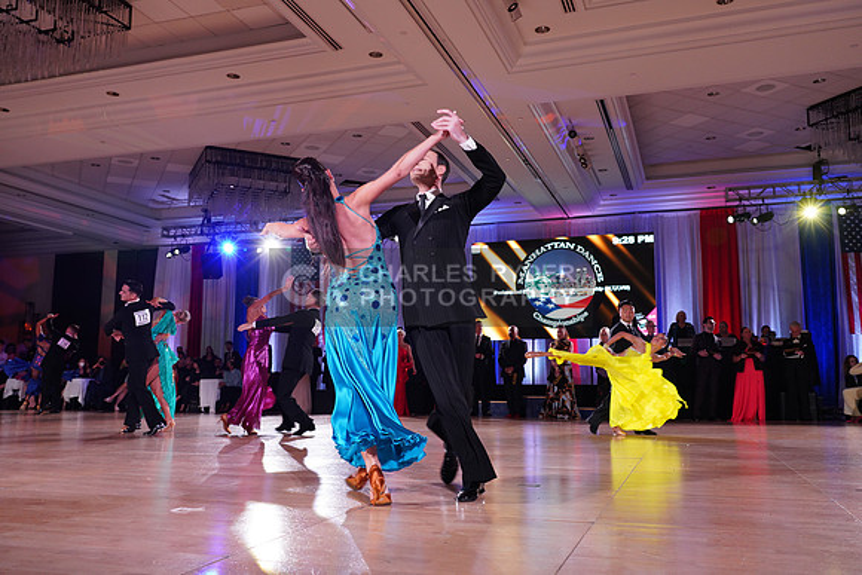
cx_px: 431
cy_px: 288
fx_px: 718
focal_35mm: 30
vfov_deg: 43.6
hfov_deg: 61.9
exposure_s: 1/160
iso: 1600
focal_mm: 30
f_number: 5.6
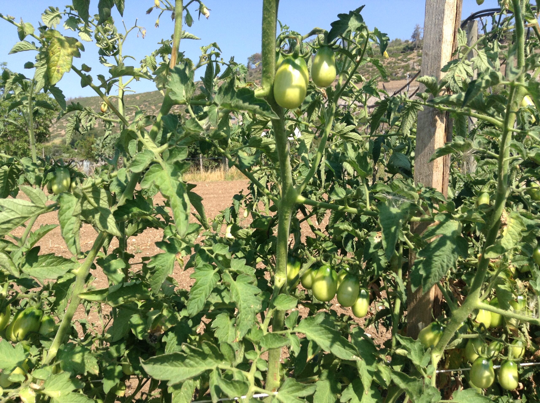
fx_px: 514
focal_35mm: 33
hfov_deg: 55.4
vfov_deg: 42.8
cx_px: 270
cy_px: 202
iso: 25
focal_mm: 3.3
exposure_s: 1/840
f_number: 2.4
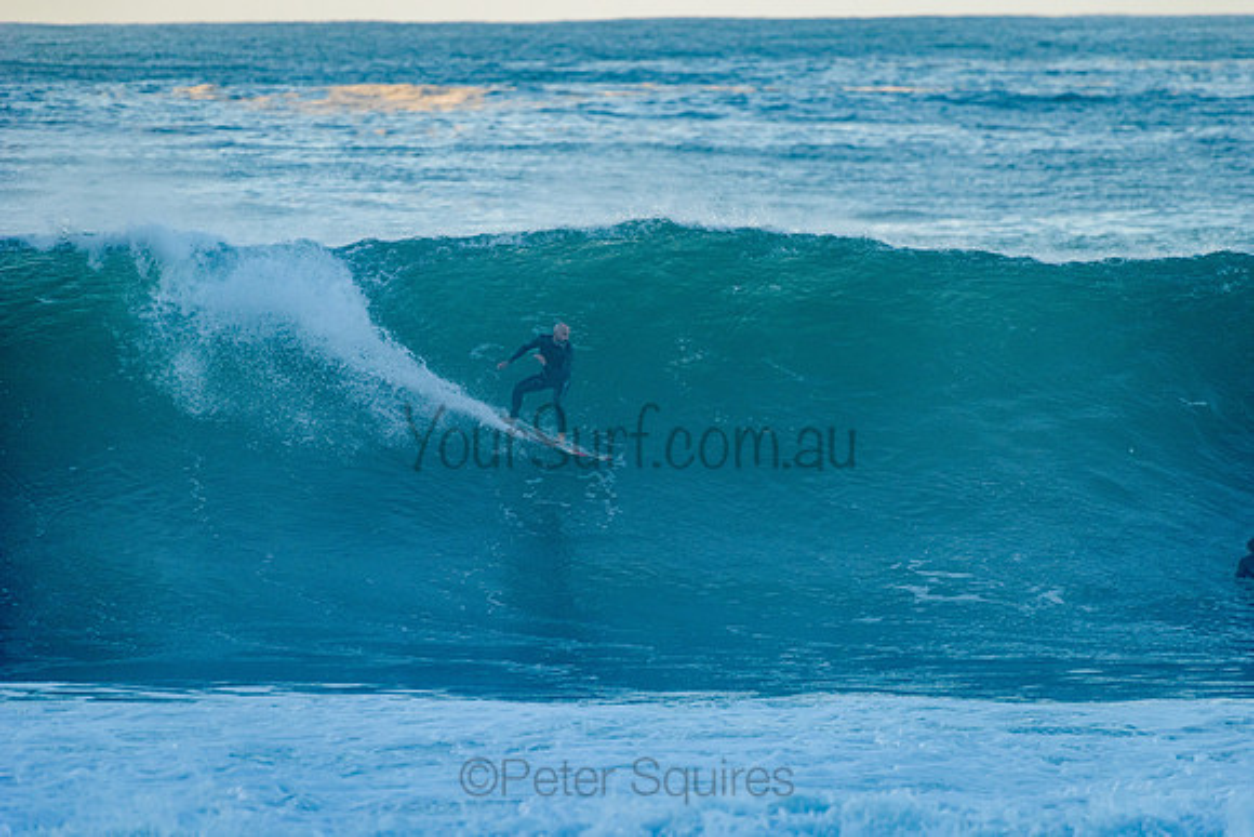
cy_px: 418
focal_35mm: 500
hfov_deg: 4.1
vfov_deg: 2.8
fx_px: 17420
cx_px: 627
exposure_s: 1/1600
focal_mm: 500
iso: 500
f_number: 5.6
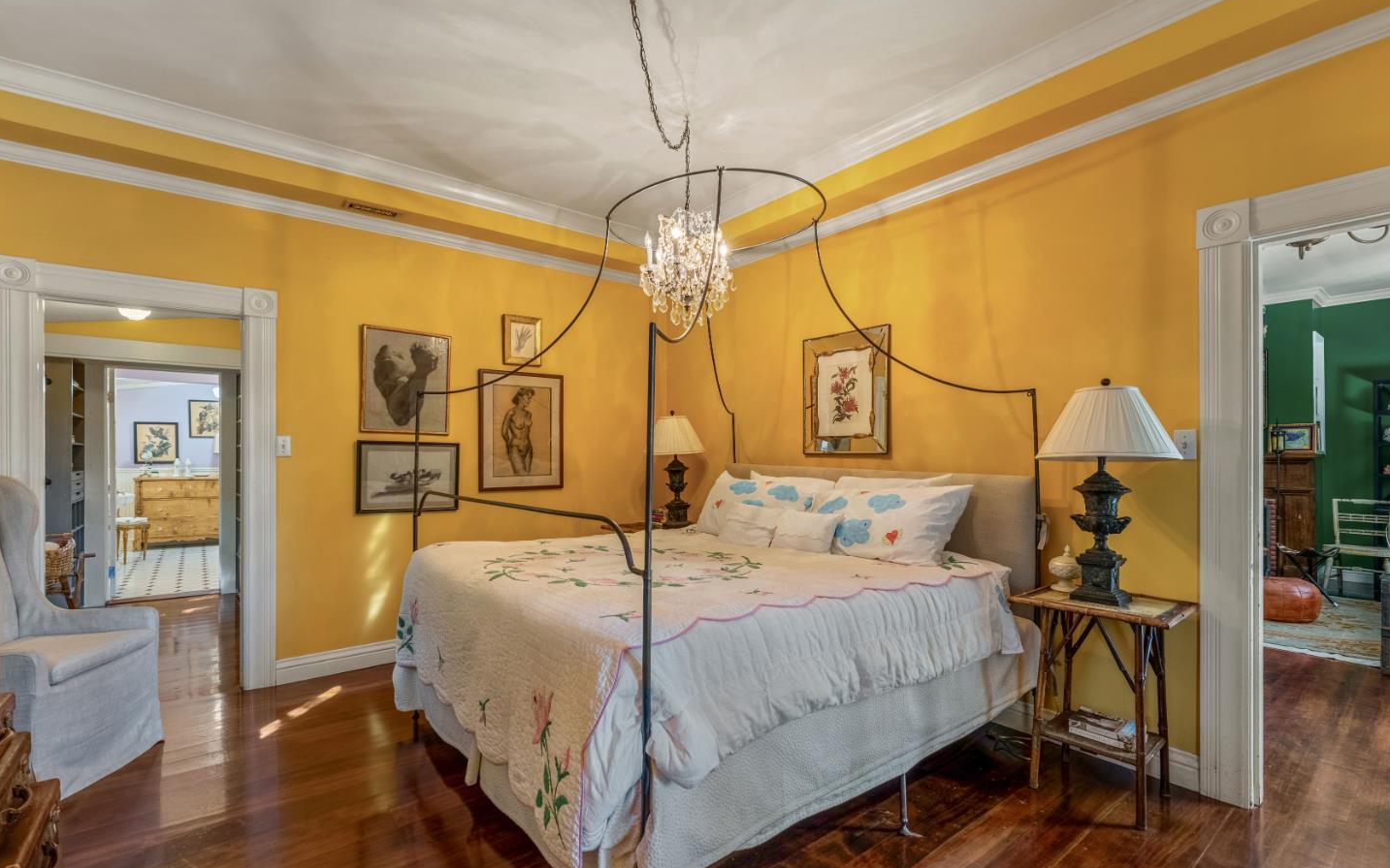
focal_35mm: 16
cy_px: 444
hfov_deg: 97.1
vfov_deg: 70.5
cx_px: 701
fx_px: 614
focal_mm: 15.2
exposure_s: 1/125
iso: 400
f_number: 7.1
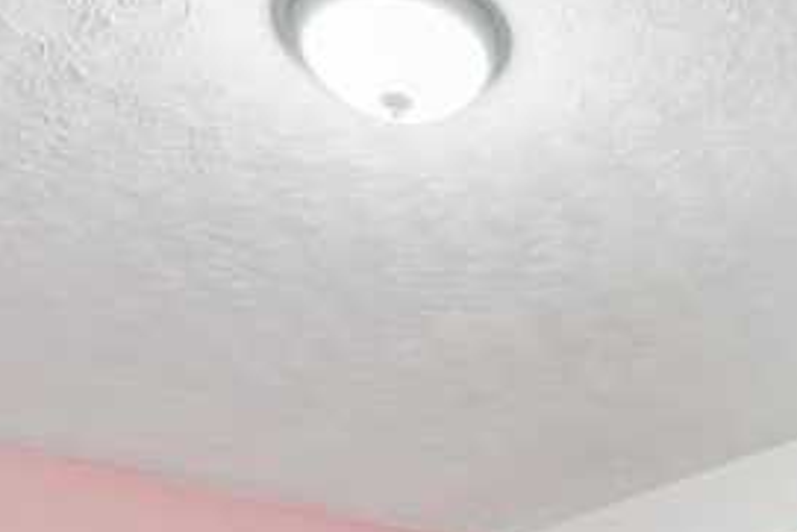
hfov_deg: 34.4
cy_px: 861
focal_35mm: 56
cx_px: 651
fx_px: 1240
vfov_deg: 19.9
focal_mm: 14
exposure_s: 1.6
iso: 50
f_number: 11
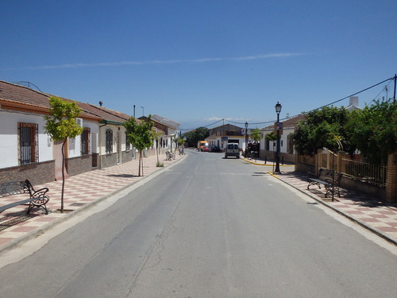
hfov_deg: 63.4
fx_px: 321
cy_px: 149
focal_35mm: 28
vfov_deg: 49.7
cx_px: 198
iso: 320
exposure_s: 1/640
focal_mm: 5
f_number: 11
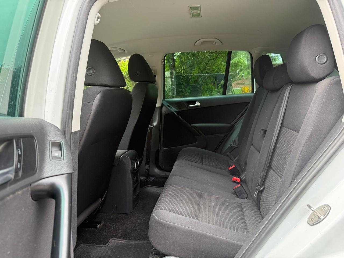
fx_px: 239
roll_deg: +1.9
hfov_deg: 71.6
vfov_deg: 56.8
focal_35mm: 24
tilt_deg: -10.0
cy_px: 129
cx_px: 172
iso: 160
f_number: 1.78
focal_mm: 6.76
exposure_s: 1/243
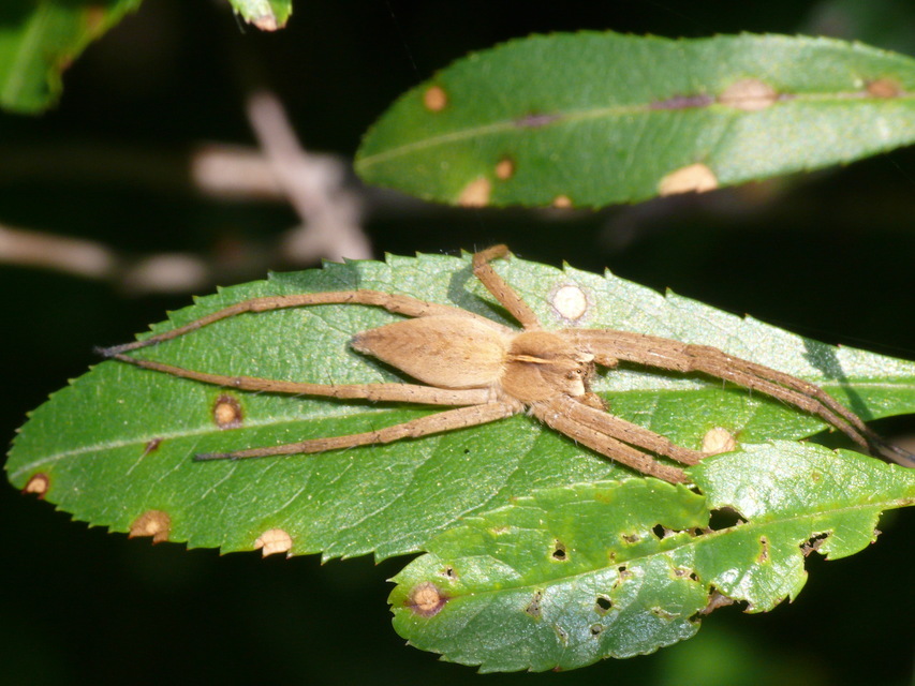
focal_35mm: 165
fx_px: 4362
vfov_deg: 9.0
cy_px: 343
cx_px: 458
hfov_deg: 12.0
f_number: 10
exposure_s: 1/160
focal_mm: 34.9
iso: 200
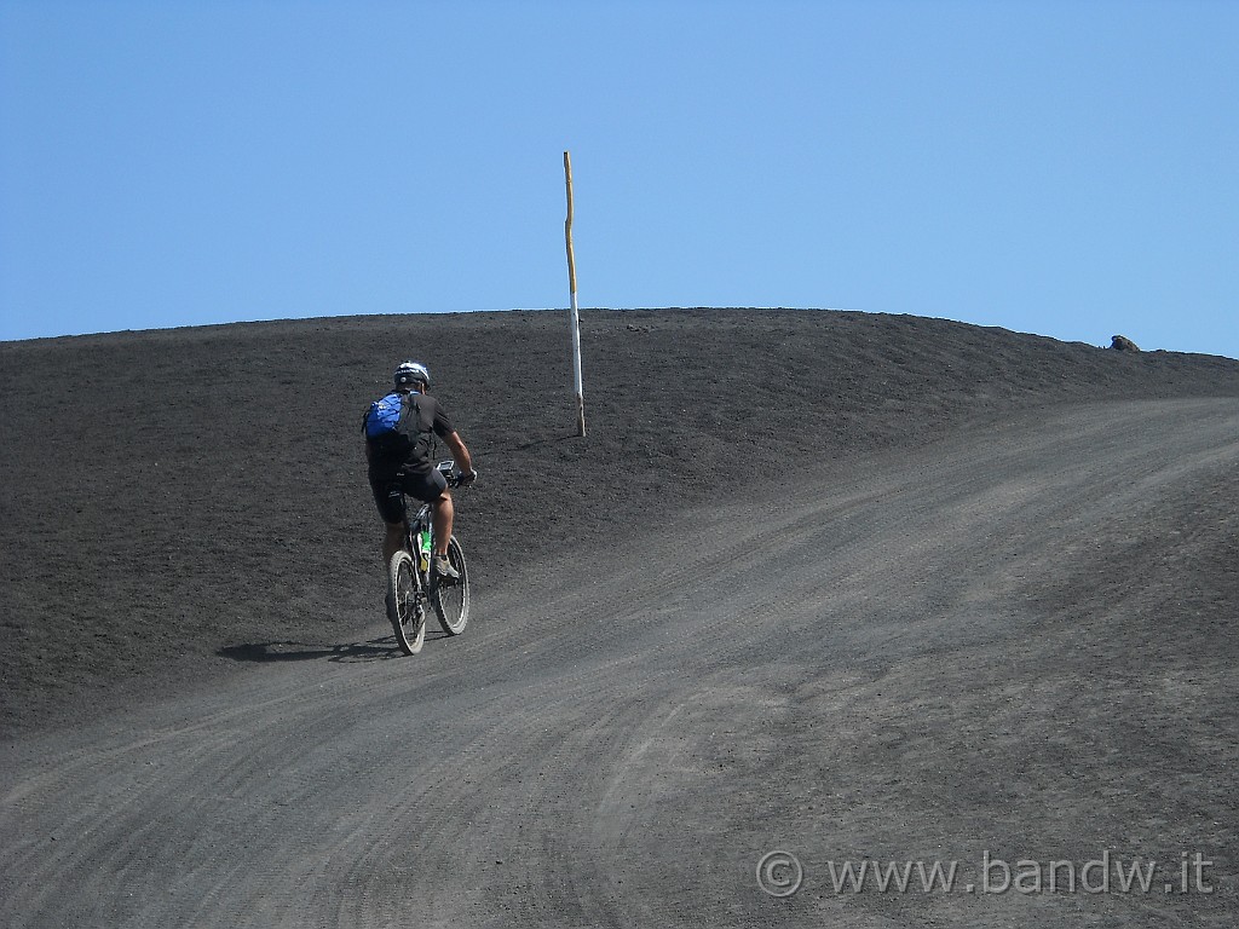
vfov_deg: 10.2
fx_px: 5190
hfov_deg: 13.6
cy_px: 464
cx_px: 620
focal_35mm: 145
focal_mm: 24.03
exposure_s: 1/250
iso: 80
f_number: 6.7
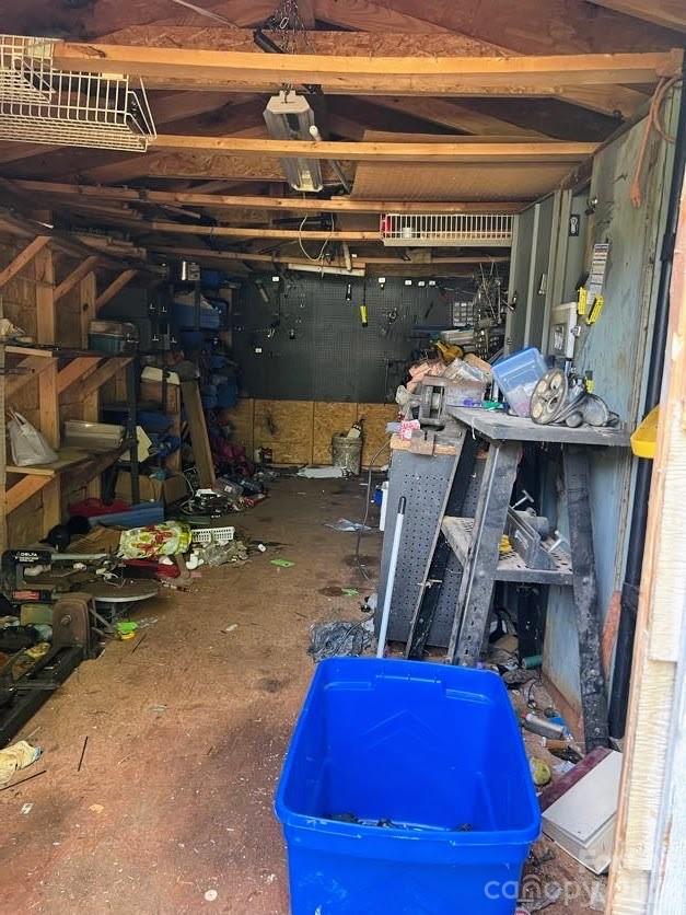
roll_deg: -2.9
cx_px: 343
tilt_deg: -7.4
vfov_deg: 67.3
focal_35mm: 26
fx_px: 687
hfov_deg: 53.1
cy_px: 458
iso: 250
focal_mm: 5.7
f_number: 1.5
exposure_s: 1/60
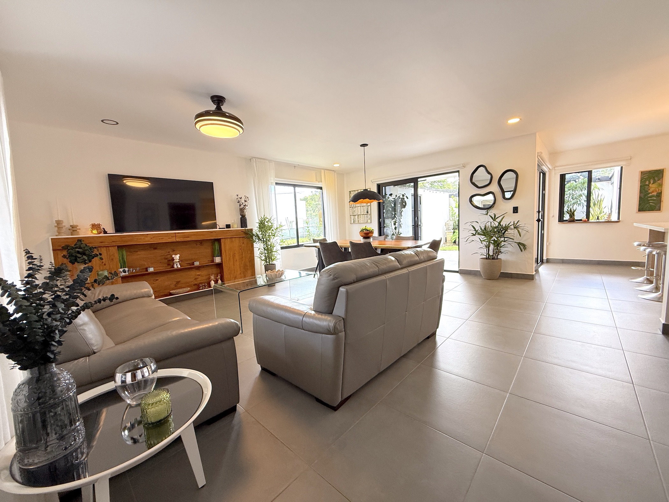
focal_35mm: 14
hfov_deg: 102.1
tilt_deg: -5.6
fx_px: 271
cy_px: 251
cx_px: 334
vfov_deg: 85.7
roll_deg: +2.7
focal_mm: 2.22
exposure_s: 1/99
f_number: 2.2
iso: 200
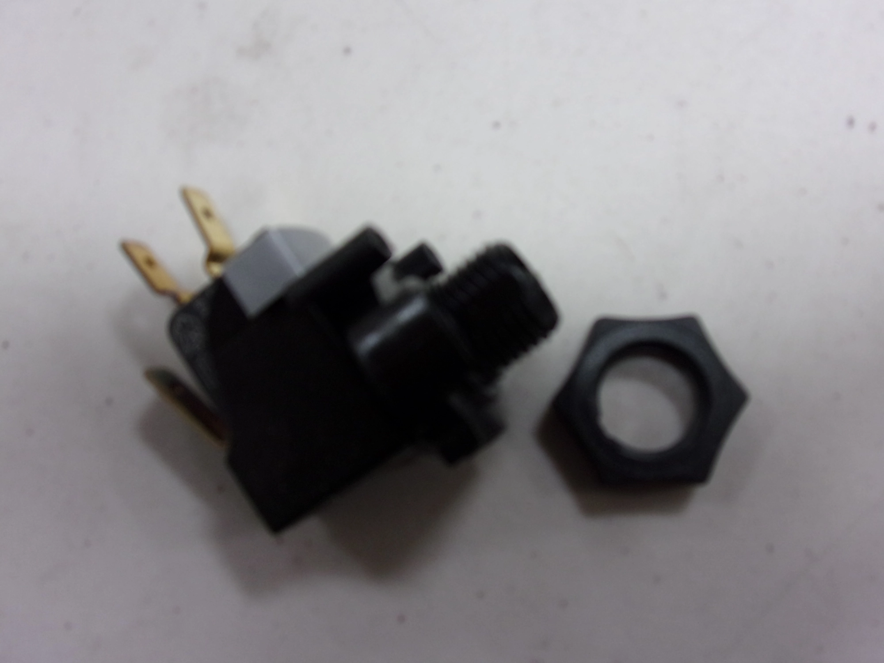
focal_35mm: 33
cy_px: 332
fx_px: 843
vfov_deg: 42.9
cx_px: 442
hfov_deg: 55.4
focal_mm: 5.9
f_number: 3.7
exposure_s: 1/34
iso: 125
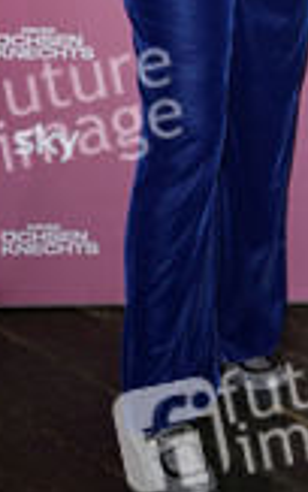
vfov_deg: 20.0
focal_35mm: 100
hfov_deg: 12.8
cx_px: 356
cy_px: -30
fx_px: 1342
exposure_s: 1/250
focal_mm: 40
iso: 400
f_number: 5
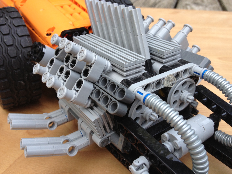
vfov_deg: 40.7
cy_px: 87
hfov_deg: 52.6
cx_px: 116
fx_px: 235
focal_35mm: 35
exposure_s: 1/120
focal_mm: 4.28
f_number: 2.4
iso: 64
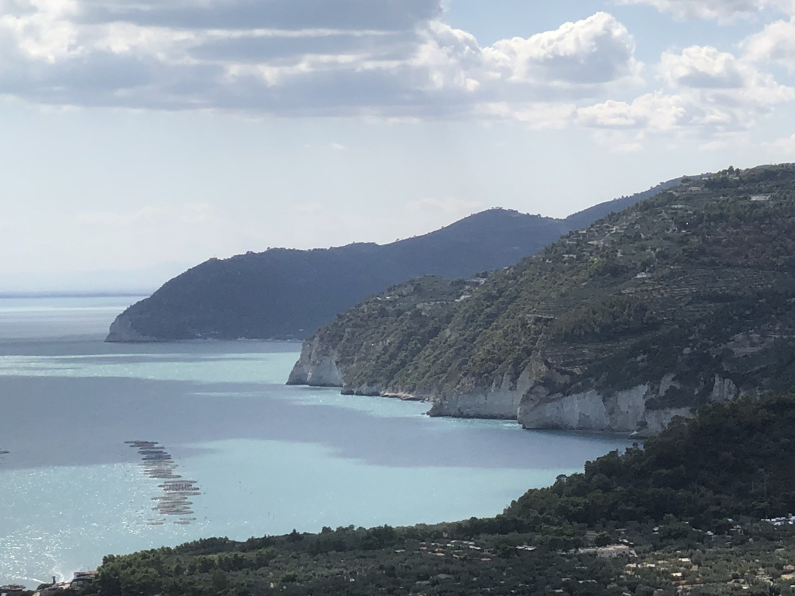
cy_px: 614
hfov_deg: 15.3
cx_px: 735
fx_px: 2916
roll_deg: +1.9
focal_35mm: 127
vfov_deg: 11.5
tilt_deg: -7.4
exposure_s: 1/1946
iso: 16
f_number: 2.4
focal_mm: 6
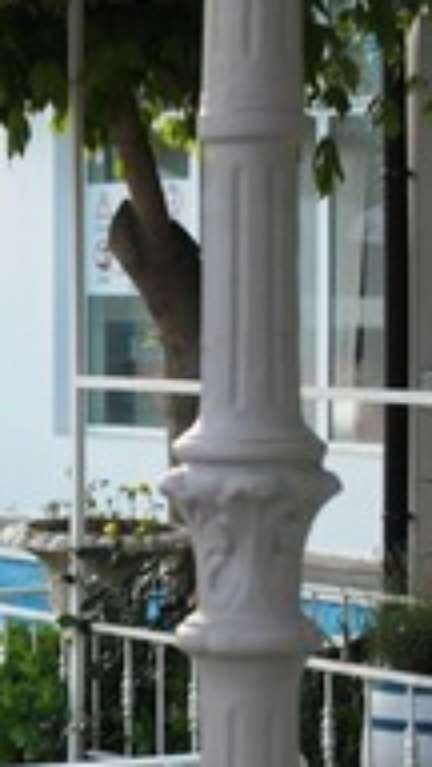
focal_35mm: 175
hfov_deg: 6.7
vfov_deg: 12.3
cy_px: 437
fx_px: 3564
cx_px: -500
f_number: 4
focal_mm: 26
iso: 200
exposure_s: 1/100
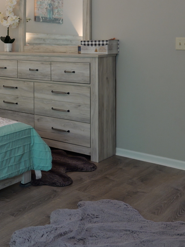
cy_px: 44
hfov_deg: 24.0
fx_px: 371
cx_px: -66
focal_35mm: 52
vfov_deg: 35.5
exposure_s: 1/60
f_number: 3.5
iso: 1000
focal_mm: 20
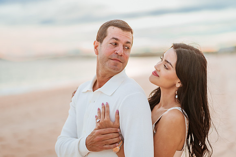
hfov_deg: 33.7
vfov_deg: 22.8
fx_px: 390
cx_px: 121
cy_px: 80
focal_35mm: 59
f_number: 1.4
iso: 250
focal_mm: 58
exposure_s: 1/6400
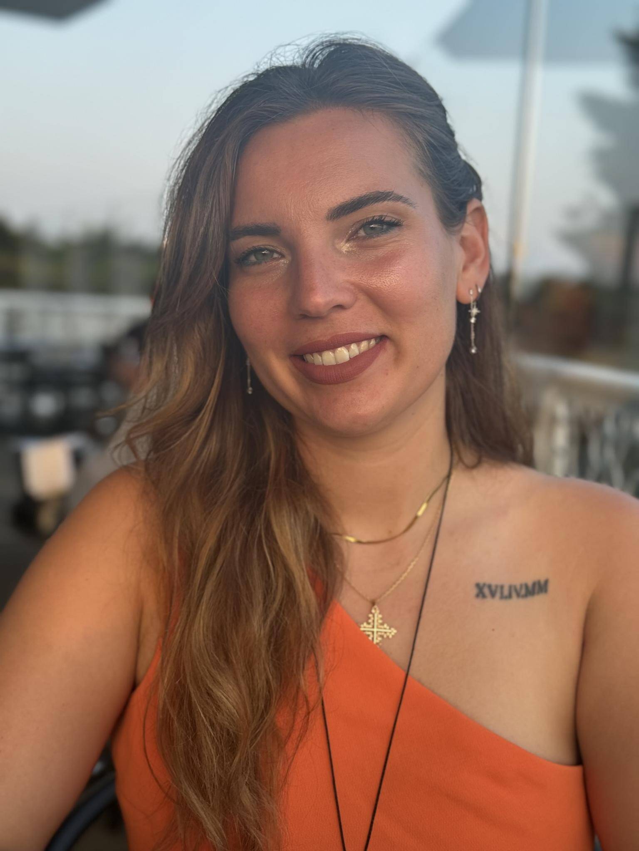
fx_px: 1181
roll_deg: -2.1
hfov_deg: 30.3
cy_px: 426
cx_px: 320
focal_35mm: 48
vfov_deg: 39.7
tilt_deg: -7.3
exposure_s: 1/164
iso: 64
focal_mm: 6.76
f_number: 1.78
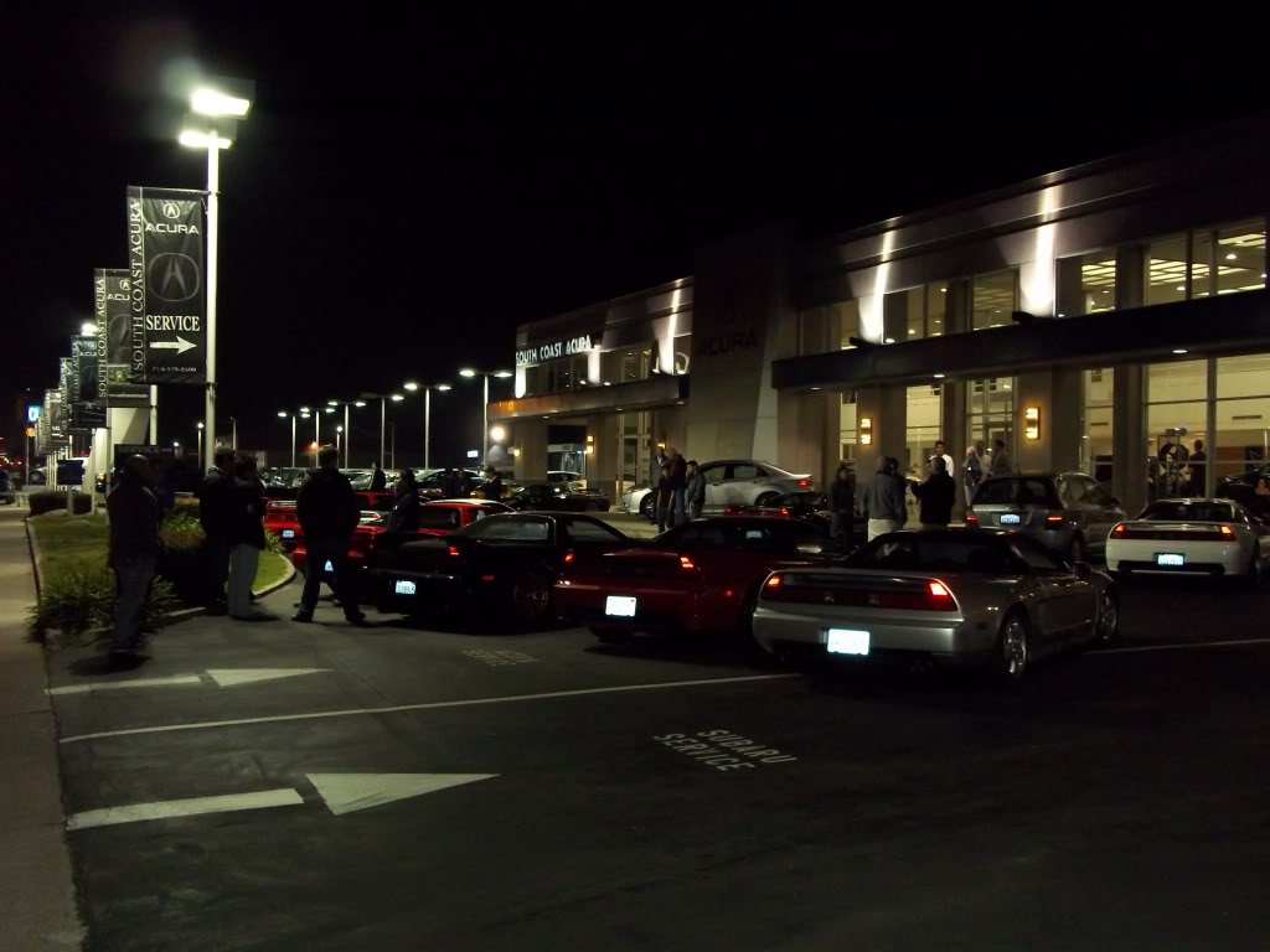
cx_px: 635
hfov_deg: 51.4
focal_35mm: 36
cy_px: 476
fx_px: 1321
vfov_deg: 39.7
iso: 320
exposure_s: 1/30
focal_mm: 6.5
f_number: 3.1
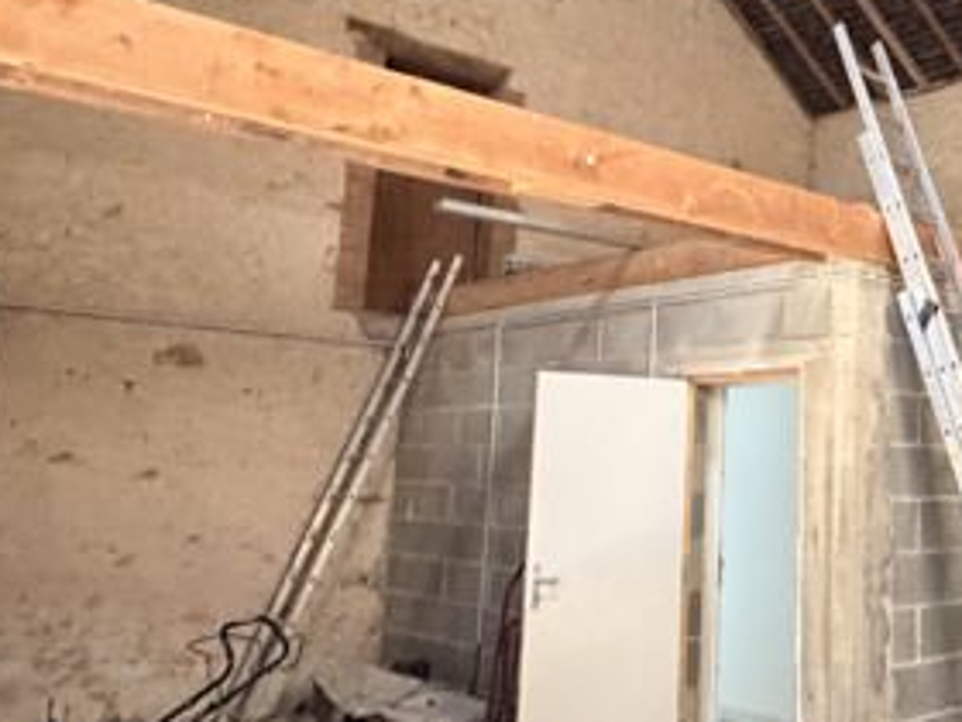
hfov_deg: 44.4
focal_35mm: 40
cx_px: 780
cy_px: 265
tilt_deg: +11.0
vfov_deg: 35.7
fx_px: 1112
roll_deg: -0.8
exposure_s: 1/46
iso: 1250
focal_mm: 2.22
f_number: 2.2
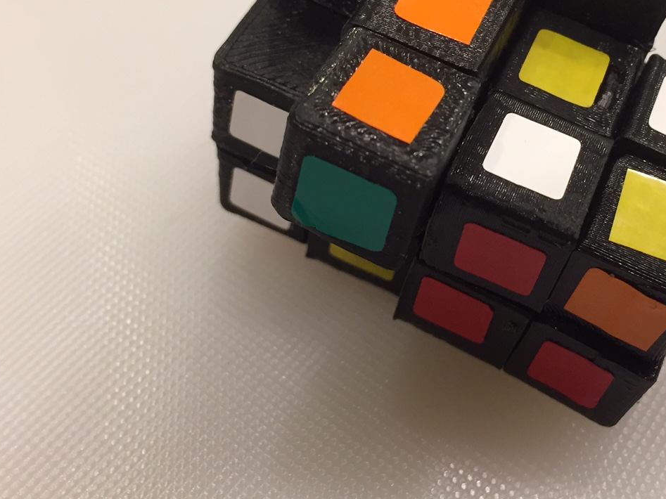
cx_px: 462
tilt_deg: -47.5
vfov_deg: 28.6
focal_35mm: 50
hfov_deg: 37.6
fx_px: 962
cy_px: 115
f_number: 2.2
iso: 100
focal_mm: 4.15
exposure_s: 1/30
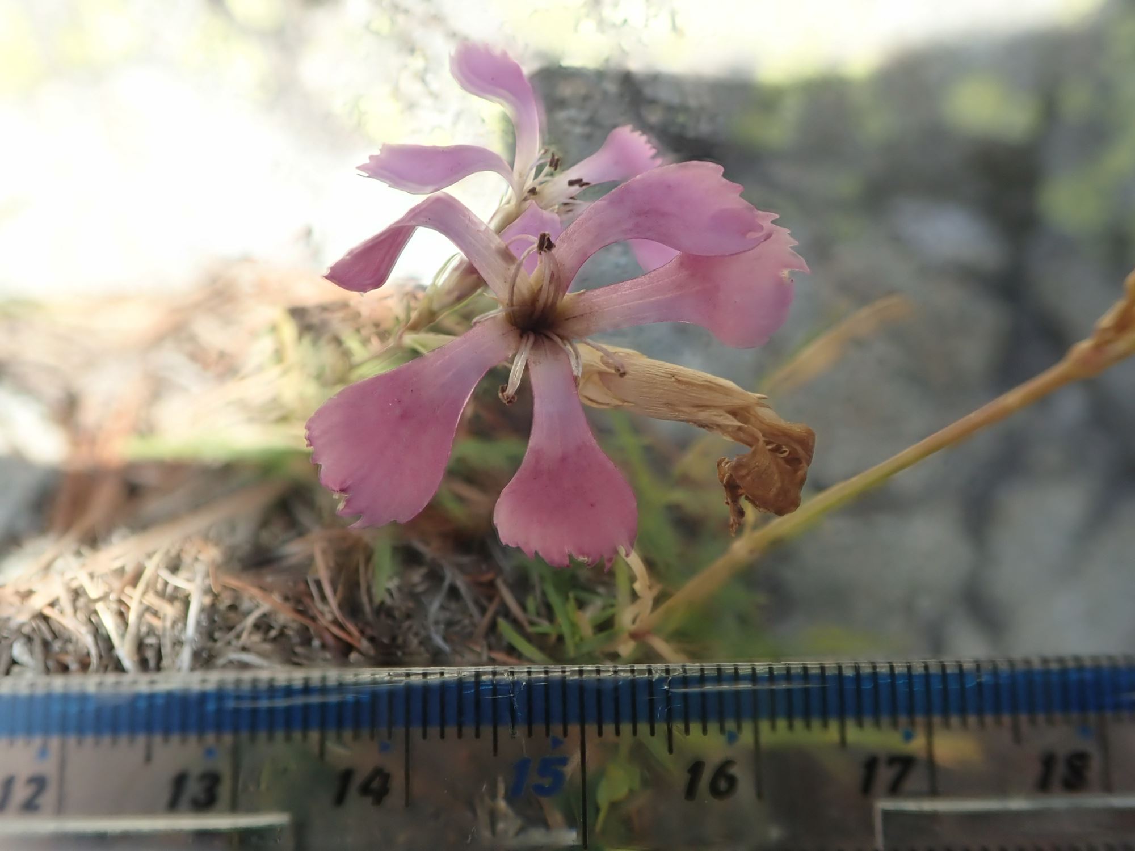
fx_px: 984
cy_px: 426
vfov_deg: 46.8
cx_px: 568
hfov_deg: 60.0
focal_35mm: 30
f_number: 3.2
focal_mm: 5.5
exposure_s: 1/320
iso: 100
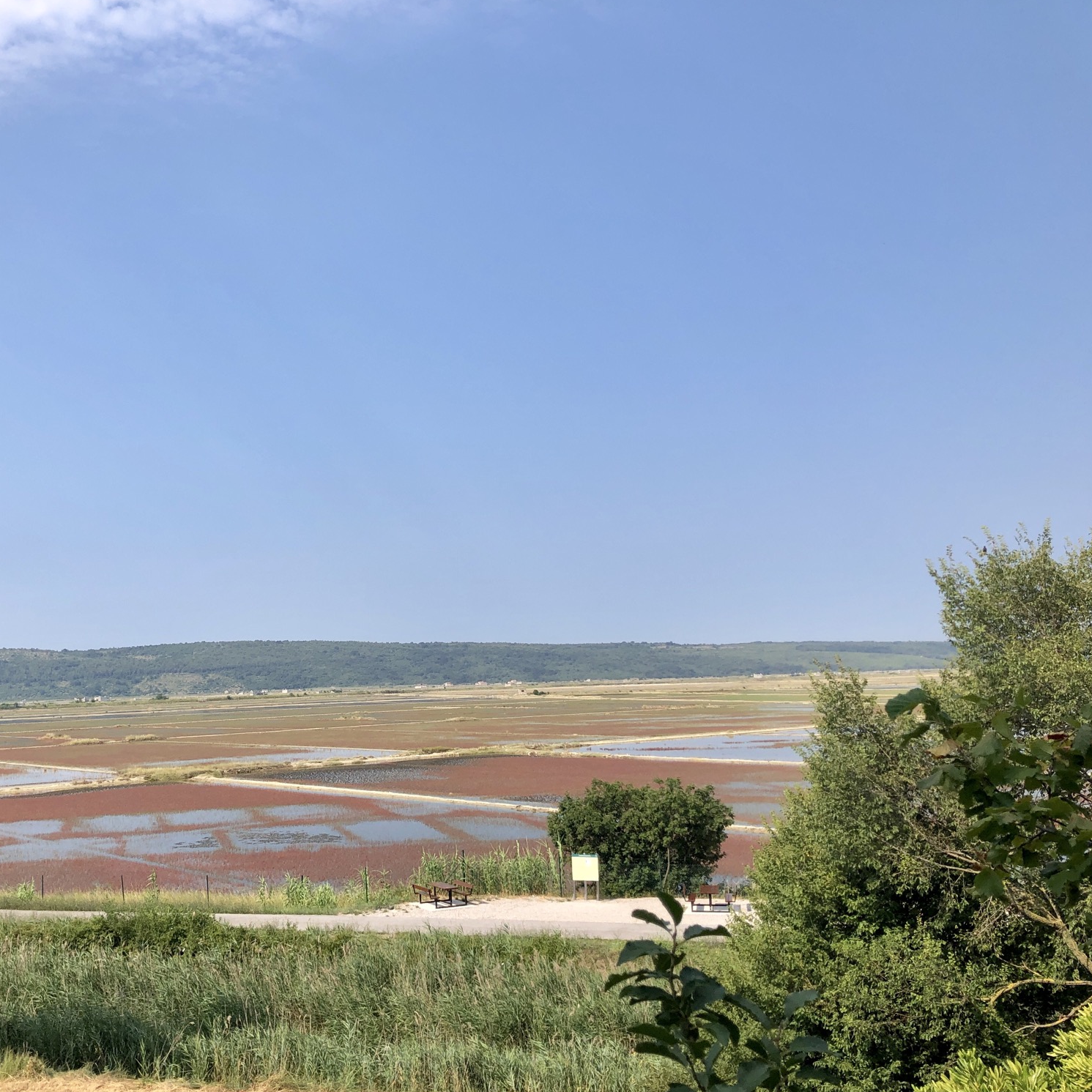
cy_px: 559
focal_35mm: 34
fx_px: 1213
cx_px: 346
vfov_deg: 48.4
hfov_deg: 47.5
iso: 20
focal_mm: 4
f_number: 1.8
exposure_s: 1/2404
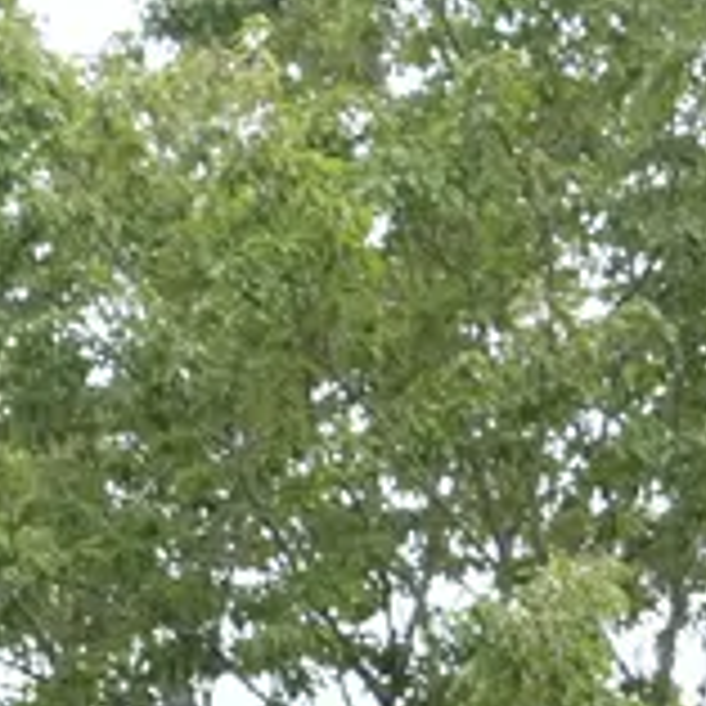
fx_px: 4638
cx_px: -778
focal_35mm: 201
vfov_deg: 8.1
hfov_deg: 8.2
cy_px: 1657
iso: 640
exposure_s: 1/160
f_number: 4
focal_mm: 29
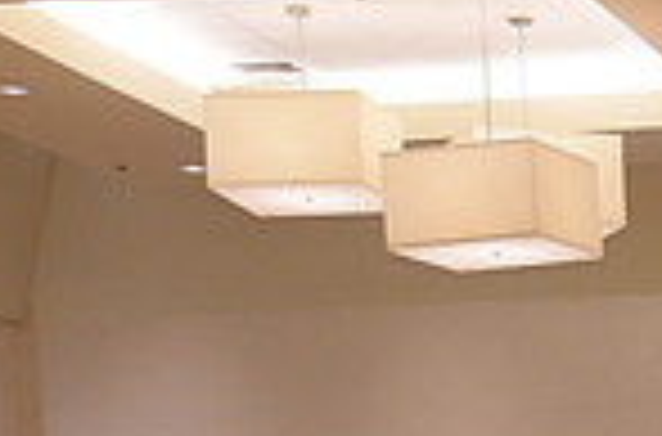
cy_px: 852
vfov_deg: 7.2
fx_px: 3336
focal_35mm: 182
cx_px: 1045
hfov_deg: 10.8
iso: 1600
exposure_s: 1/250
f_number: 4.5
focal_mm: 46
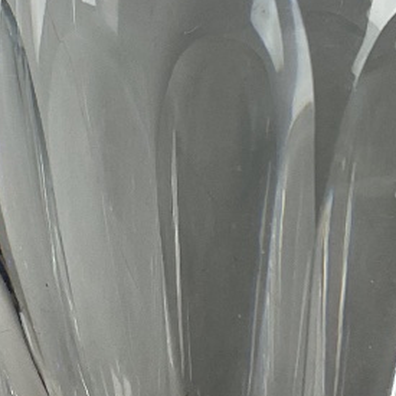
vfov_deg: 15.3
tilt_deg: -57.6
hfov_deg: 15.6
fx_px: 1450
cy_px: -9
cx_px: 176
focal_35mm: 112
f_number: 1.8
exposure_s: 1/100
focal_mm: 3
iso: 32
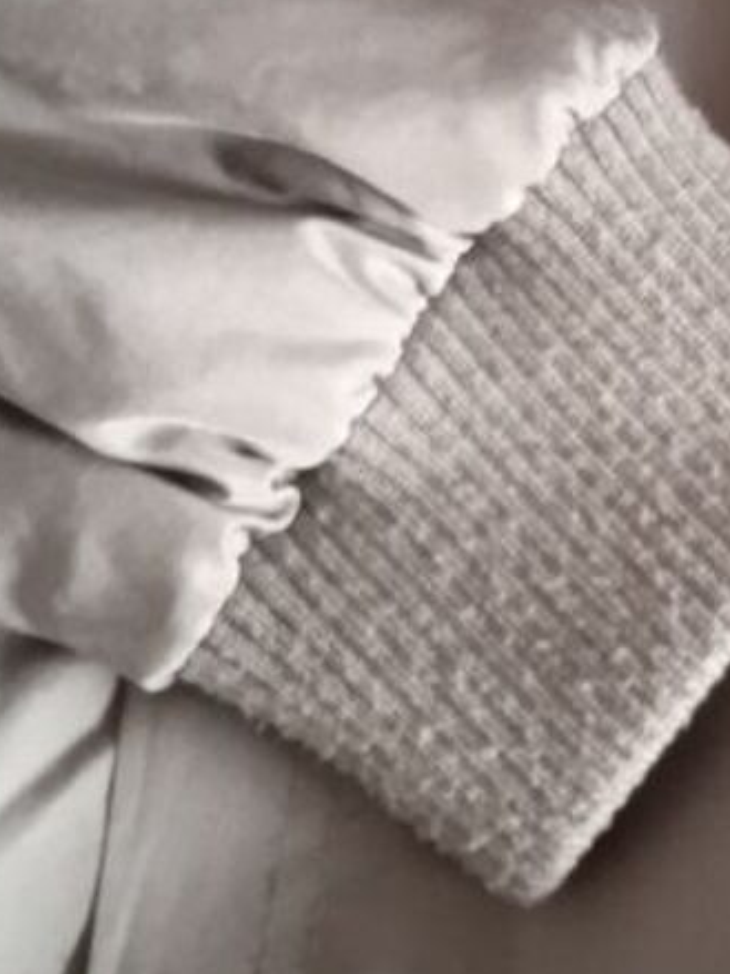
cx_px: 688
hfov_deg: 17.1
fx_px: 2391
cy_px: 352
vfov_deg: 23.0
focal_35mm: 85
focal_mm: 3.43
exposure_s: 1/14.3
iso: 1390
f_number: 2.2
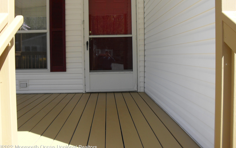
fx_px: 244
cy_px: 65
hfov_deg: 51.5
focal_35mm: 38
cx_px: 119
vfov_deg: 33.5
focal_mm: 6.3
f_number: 3.2
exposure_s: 1/500
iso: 100
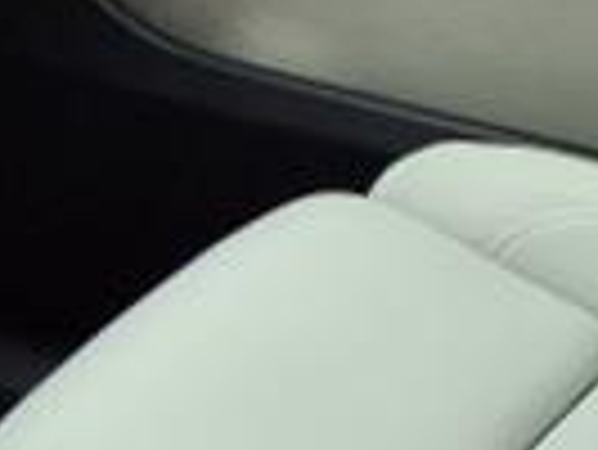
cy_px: 414
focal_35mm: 208
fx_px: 3596
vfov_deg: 7.1
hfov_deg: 8.7
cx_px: -836
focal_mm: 3.58
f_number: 1.9
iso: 40
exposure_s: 1/192
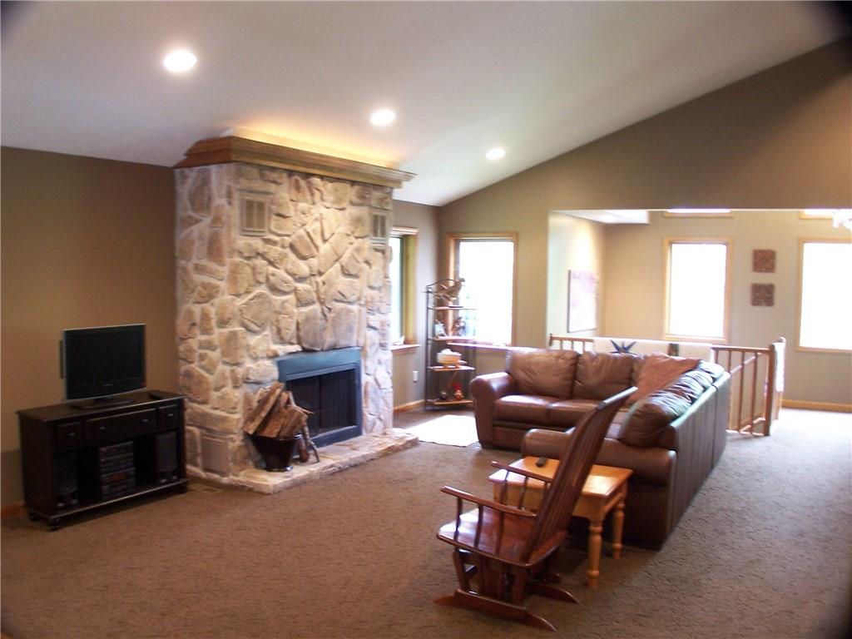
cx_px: 426
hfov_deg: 49.0
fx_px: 935
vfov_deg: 37.7
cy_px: 320
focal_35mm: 38
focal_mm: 6.3
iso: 140
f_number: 2.8
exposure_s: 1/4
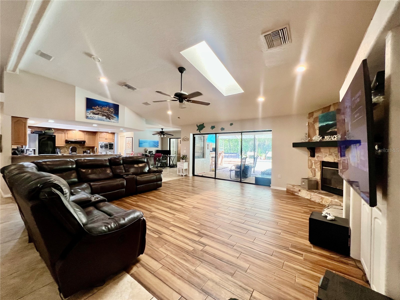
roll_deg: -1.2
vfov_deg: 89.9
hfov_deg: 106.2
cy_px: 150
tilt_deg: -2.3
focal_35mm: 13
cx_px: 200
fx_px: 150
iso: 200
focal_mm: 1.57
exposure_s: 1/120
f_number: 1.8
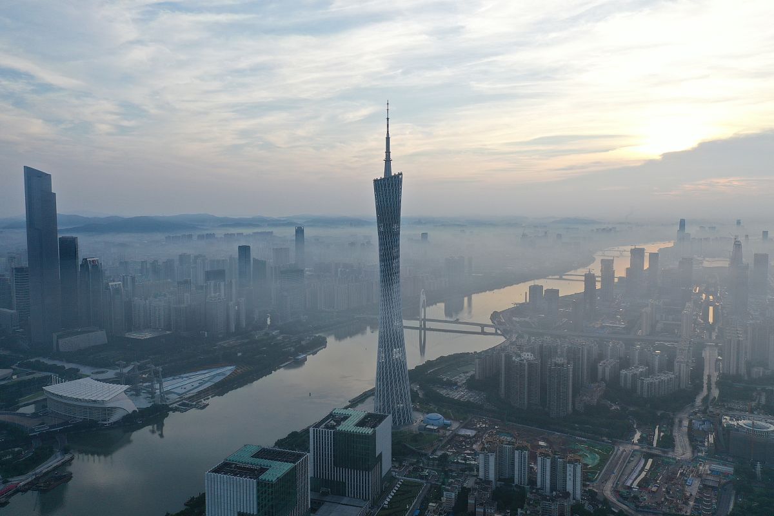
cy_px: 258
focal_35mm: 28
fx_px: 602
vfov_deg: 46.4
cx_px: 387
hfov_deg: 65.5
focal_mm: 10.26
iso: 100
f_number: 4.5
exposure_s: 1/240
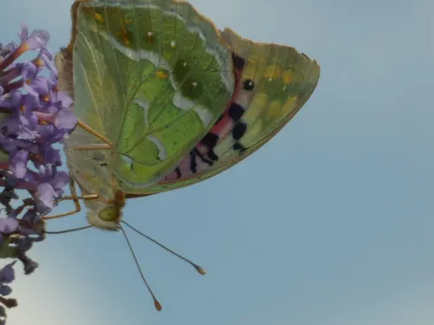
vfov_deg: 1.5
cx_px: 142
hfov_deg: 2.1
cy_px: 130
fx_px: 12111
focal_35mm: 966
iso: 80
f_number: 5.6
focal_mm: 125.5
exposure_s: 1/1000
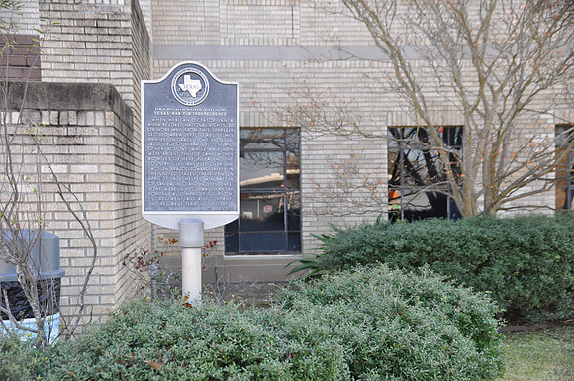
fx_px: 1099
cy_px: 190
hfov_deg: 29.3
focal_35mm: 69
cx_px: 287
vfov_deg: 19.7
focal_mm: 46
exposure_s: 1/100
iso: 400
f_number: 5
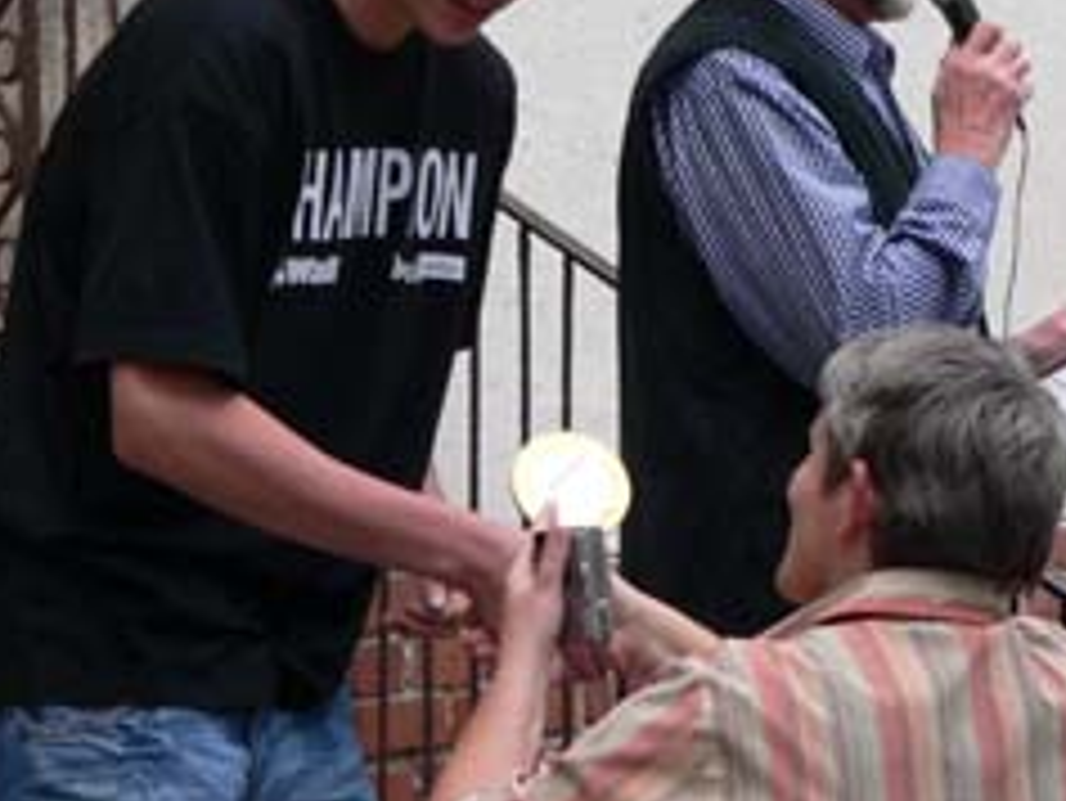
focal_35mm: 139
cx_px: 810
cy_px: 362
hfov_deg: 14.1
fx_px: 4283
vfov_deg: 10.7
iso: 80
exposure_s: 1/200
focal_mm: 11
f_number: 4
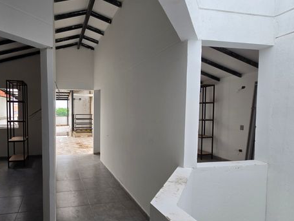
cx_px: 93
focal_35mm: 19
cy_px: 120
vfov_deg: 68.6
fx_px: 161
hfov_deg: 81.1
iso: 50
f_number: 2.2
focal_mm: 2.2
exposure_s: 1/120
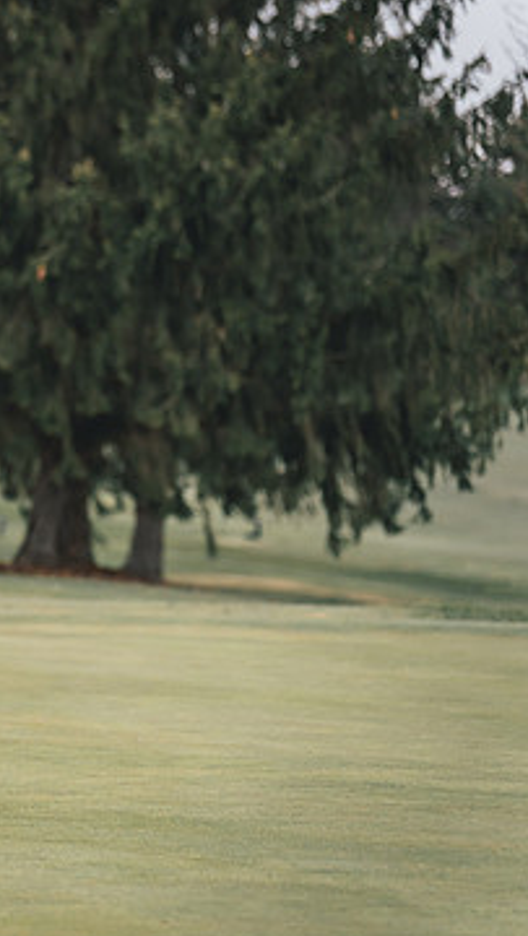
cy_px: 500
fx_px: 5267
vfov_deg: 10.2
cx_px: -330
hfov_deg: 5.7
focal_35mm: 212
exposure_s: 1/3200
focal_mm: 102
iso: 640
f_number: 2.8
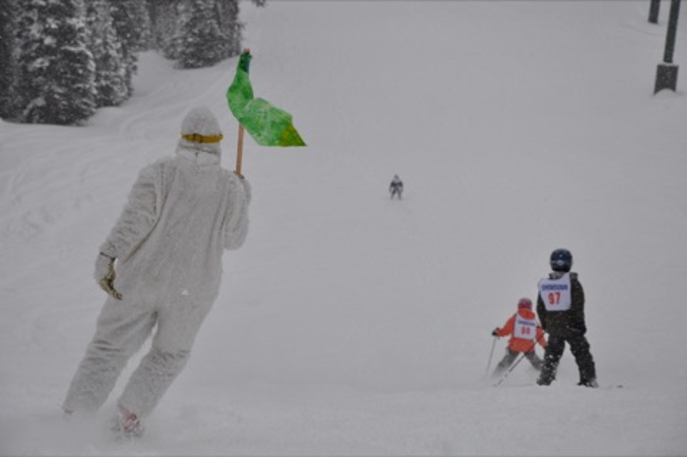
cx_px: 344
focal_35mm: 138
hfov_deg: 14.9
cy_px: 228
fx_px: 2631
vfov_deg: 9.9
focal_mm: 92
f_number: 9
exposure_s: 1/320
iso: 200
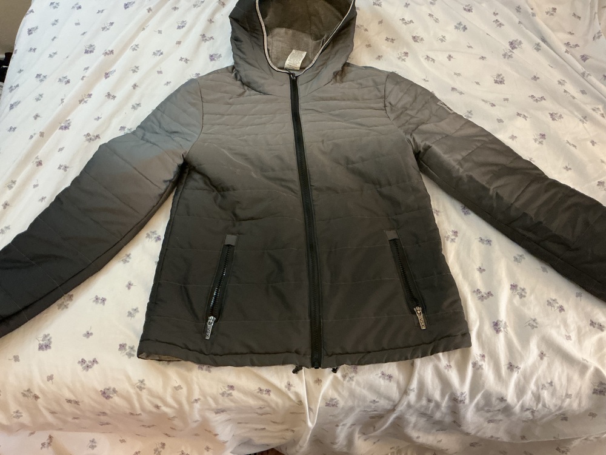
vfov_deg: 48.2
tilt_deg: -63.5
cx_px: 303
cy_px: 228
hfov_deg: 61.7
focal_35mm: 29
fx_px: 508
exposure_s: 1/30
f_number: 1.8
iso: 250
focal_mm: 3
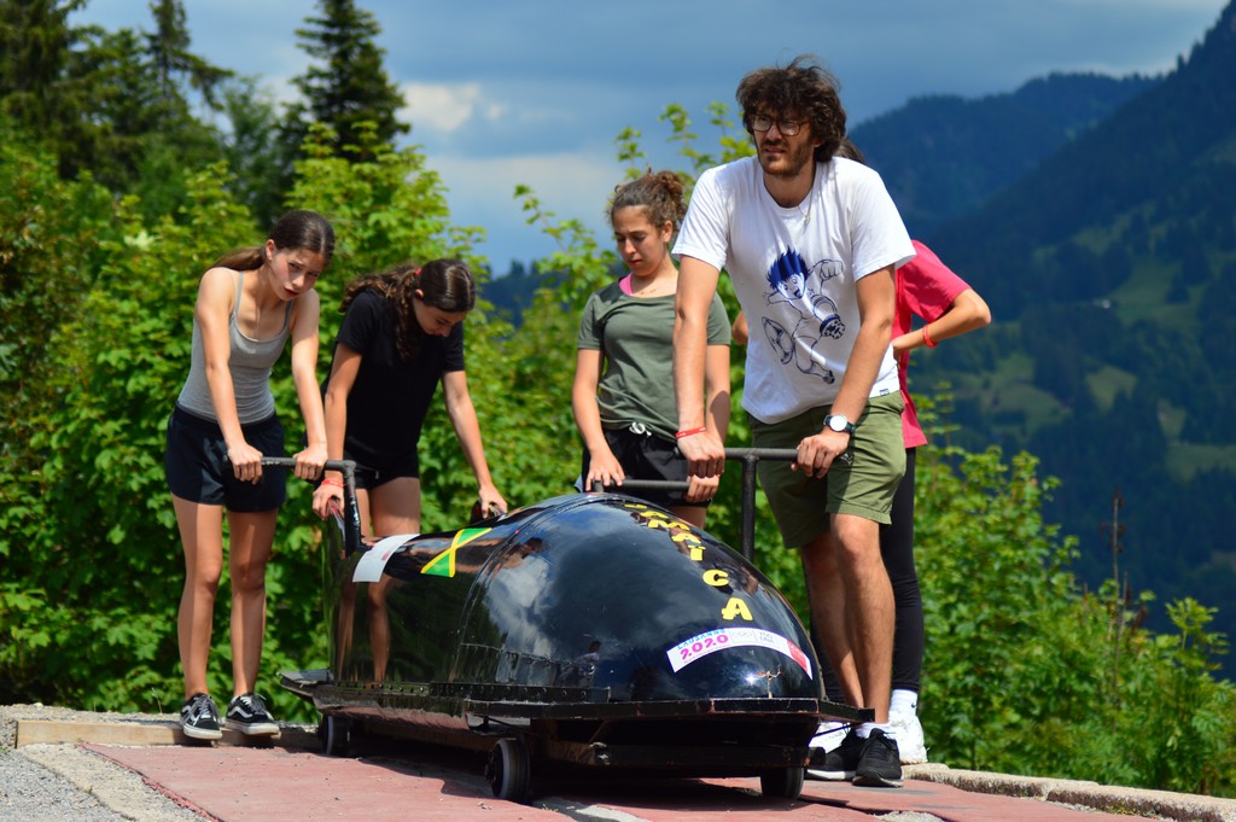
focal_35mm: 105
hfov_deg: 19.5
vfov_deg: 13.0
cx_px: 618
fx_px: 3602
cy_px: 411
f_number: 4
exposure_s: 1/1000
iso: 100
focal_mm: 70
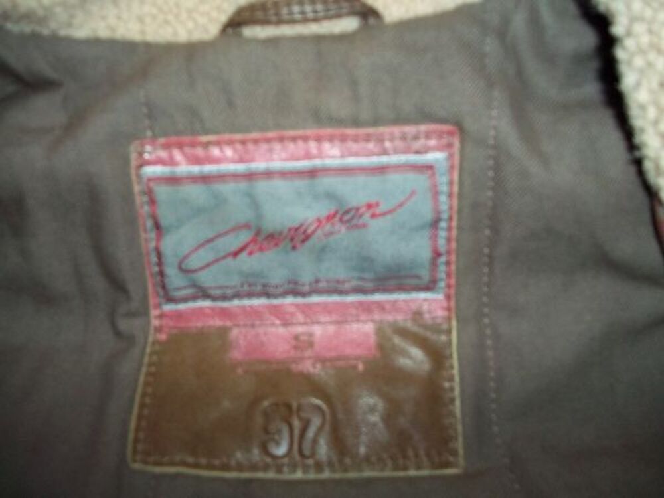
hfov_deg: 56.8
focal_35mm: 32
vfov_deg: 44.2
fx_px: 614
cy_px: 249
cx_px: 332
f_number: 2.9
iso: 160
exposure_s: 1/30
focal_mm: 5.7
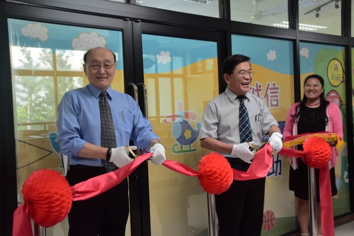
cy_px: 118
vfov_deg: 34.2
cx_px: 177
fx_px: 384
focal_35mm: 39
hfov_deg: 49.5
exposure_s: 1/40
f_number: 5.6
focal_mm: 26
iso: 800
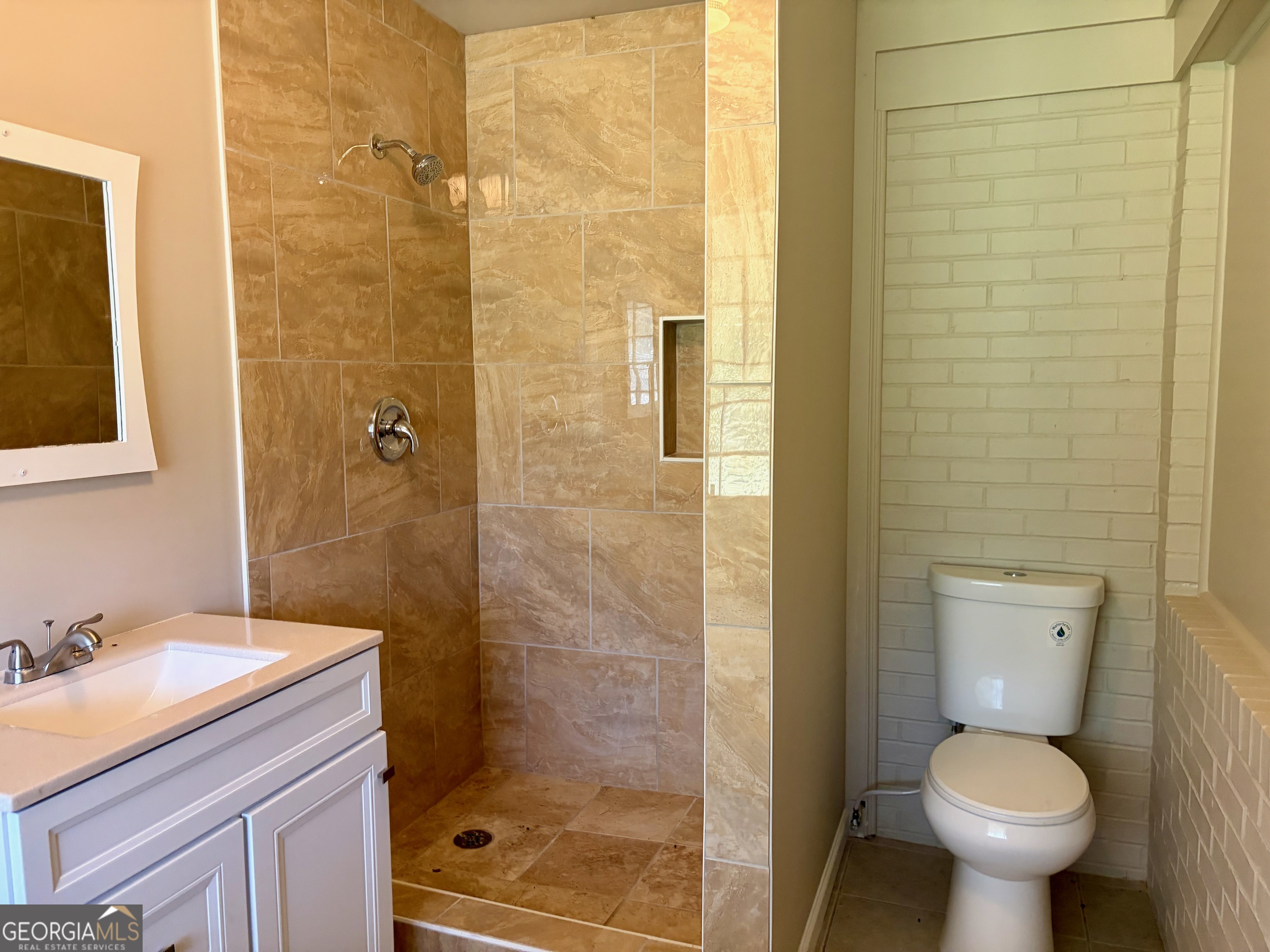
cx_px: 635
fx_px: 954
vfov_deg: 53.1
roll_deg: +0.8
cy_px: 476
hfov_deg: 67.3
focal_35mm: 26
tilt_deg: -4.0
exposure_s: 1/60
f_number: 1.6
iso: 250
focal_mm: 5.96
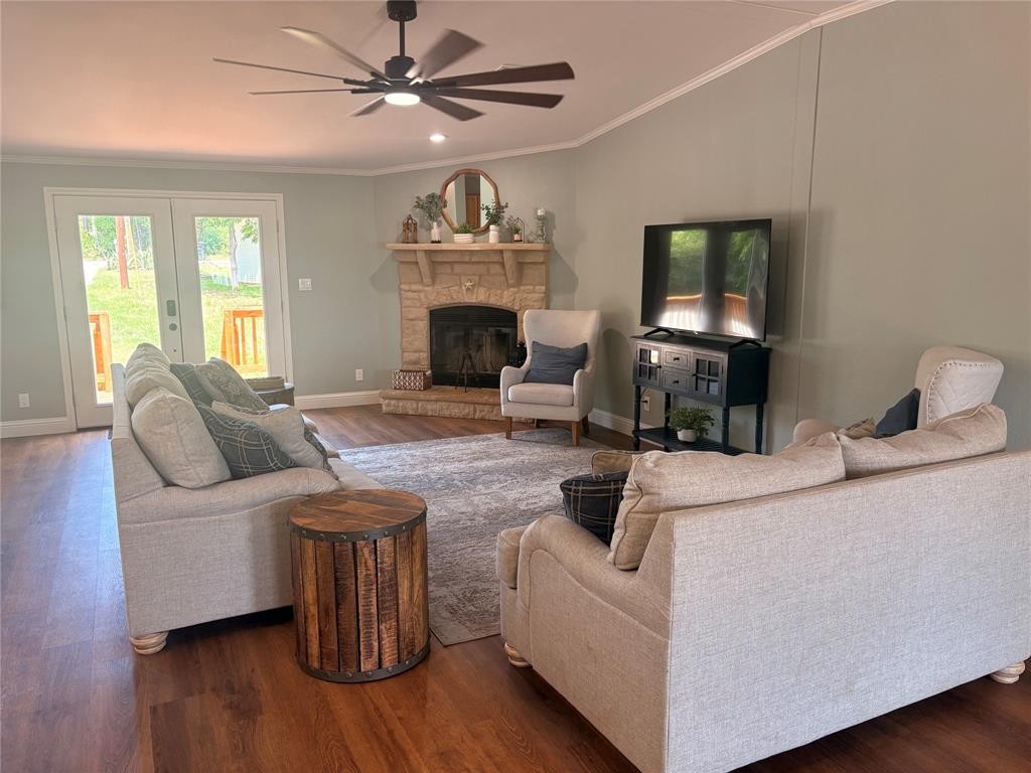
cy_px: 386
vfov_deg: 53.1
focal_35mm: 26
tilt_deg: -9.8
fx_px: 774
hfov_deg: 67.3
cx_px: 516
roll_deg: +0.2
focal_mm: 5.96
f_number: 1.6
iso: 125
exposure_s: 1/120
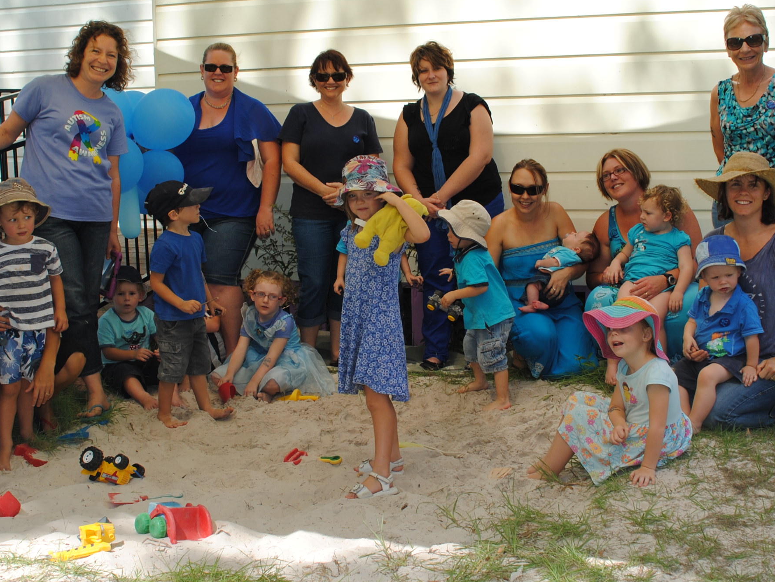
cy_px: 248
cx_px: 401
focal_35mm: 52
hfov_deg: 36.8
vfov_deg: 28.0
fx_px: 1164
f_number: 9
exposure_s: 1/200
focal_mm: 22
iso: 100
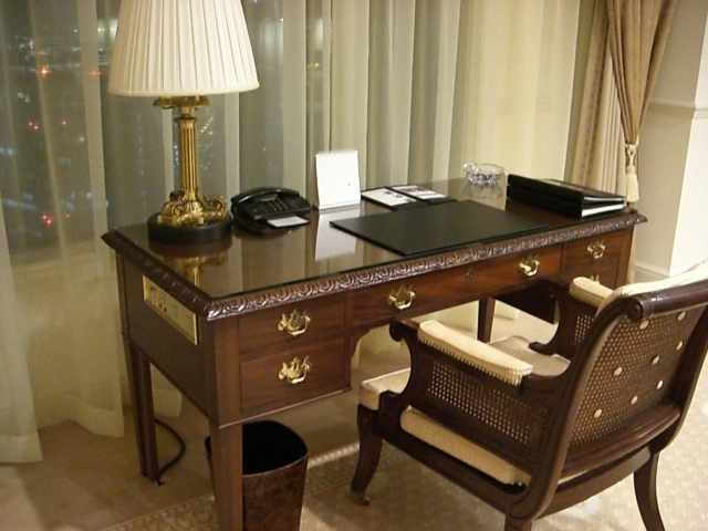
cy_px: 266
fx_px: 777
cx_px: 354
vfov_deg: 37.7
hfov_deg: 49.0
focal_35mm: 38
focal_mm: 6.2
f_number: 2.7
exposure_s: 1/15
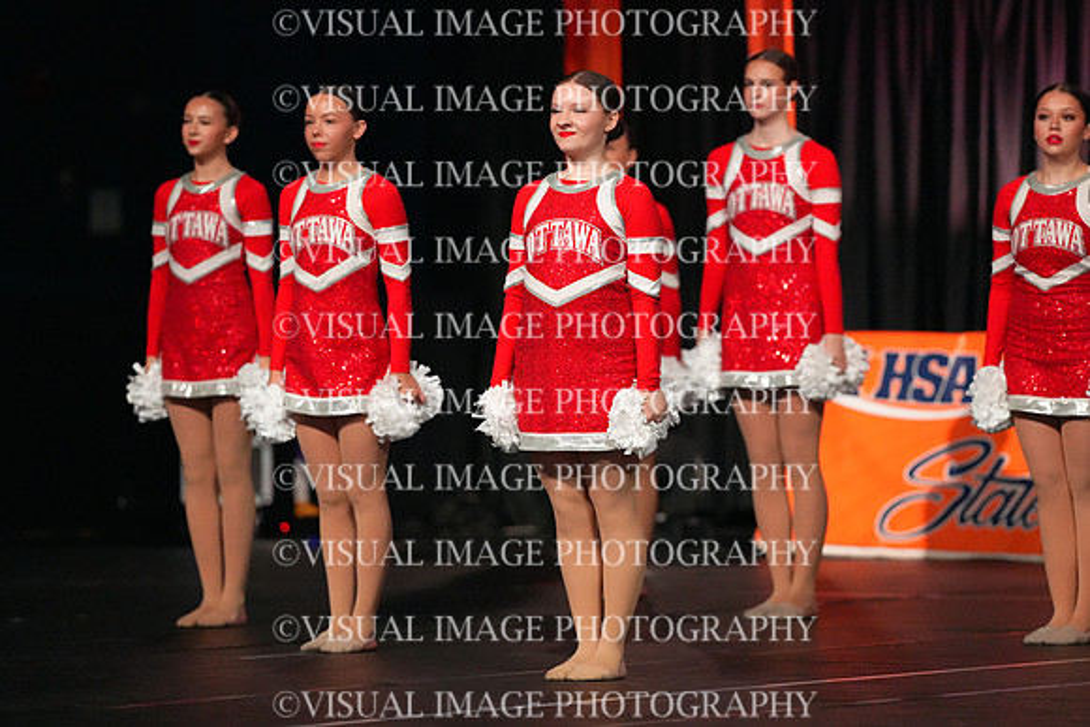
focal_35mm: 300
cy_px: 364
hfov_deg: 6.9
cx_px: 545
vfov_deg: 4.6
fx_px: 9085
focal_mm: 300
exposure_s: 1/1250
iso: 16000
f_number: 3.5
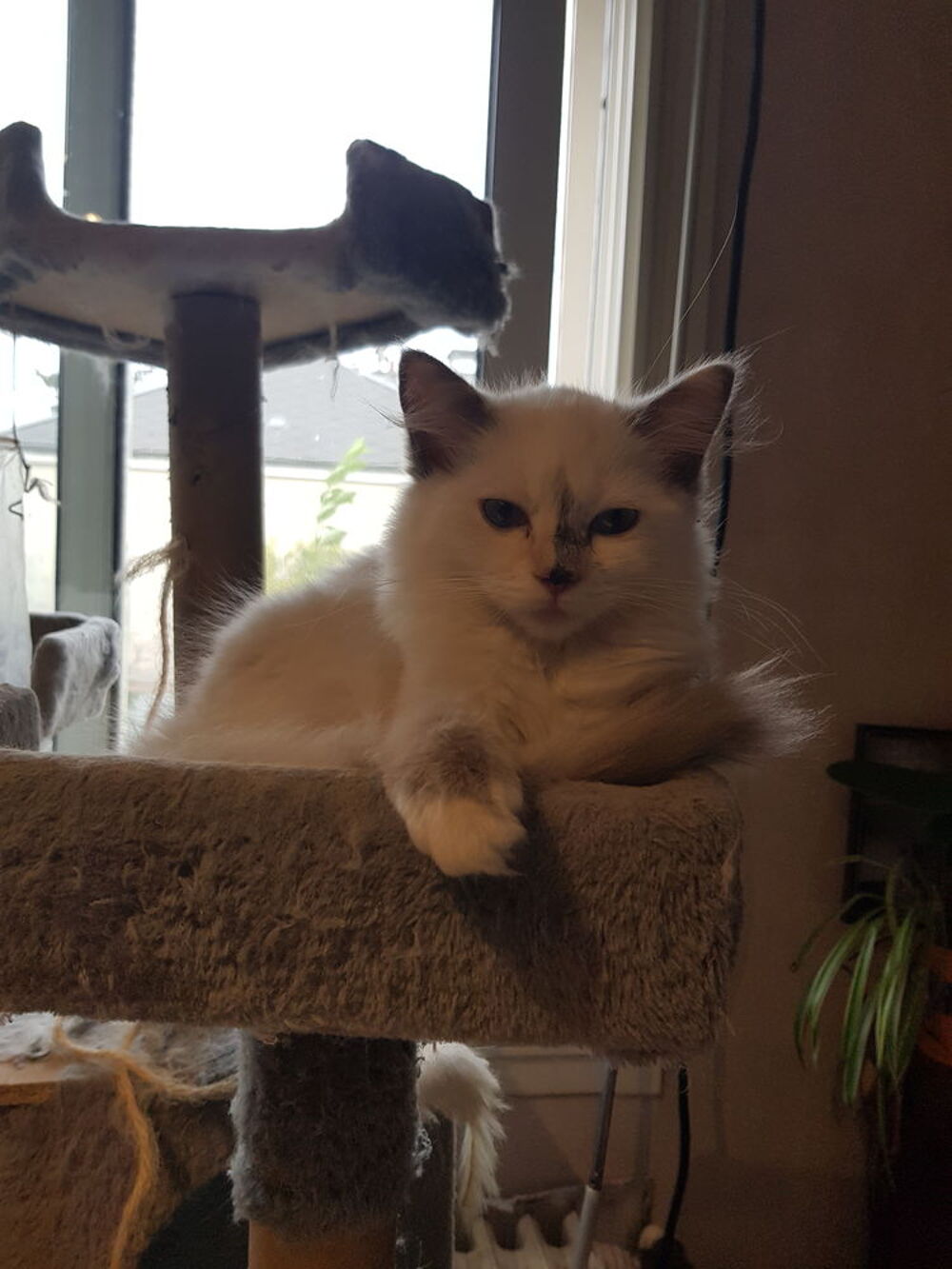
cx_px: 476
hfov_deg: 53.1
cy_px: 634
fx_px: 953
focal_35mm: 26
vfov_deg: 67.3
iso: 80
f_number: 1.7
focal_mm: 4.3
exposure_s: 1/100
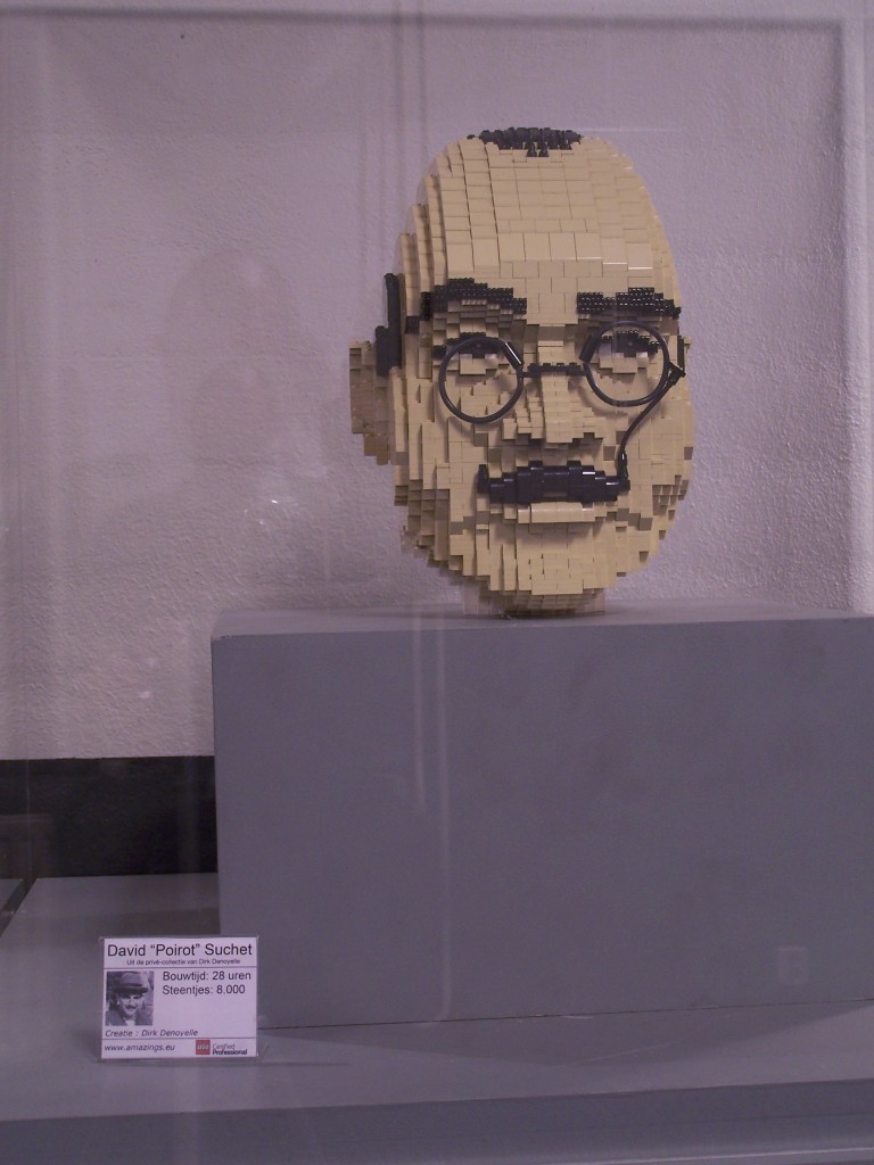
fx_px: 2155
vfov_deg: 30.3
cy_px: 582
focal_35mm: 64
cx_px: 437
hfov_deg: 22.9
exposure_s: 1/2
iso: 80
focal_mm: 10.7
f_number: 3.2
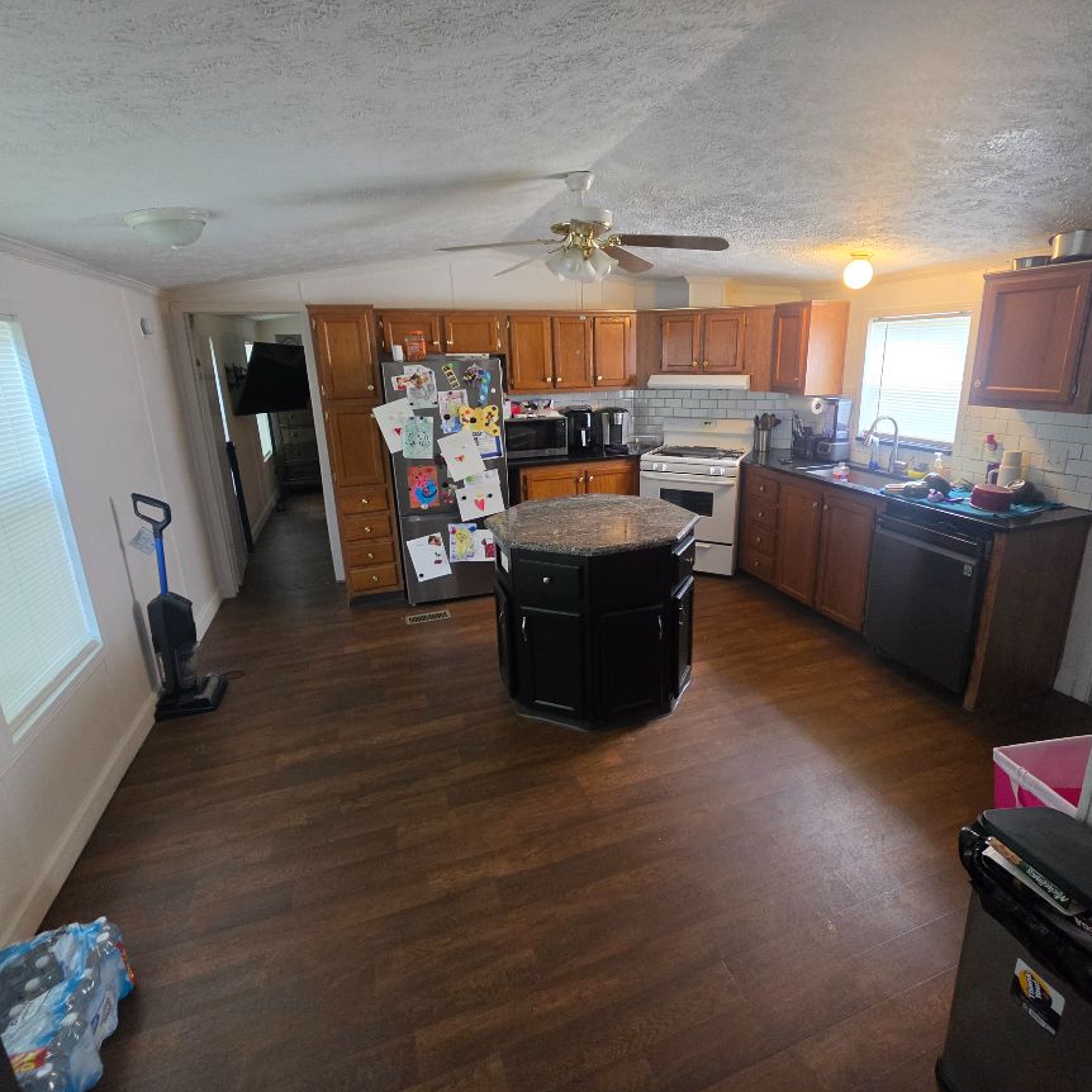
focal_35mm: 16
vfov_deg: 87.4
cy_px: 536
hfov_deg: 87.2
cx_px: 598
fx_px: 571
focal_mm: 2.2
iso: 400
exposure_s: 1/52
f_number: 1.9
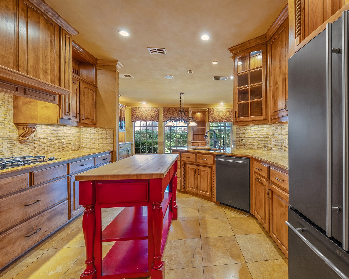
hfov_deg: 95.5
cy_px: 143
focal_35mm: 15
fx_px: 155
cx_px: 210
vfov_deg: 84.0
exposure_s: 1/5
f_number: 8
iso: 800
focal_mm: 13
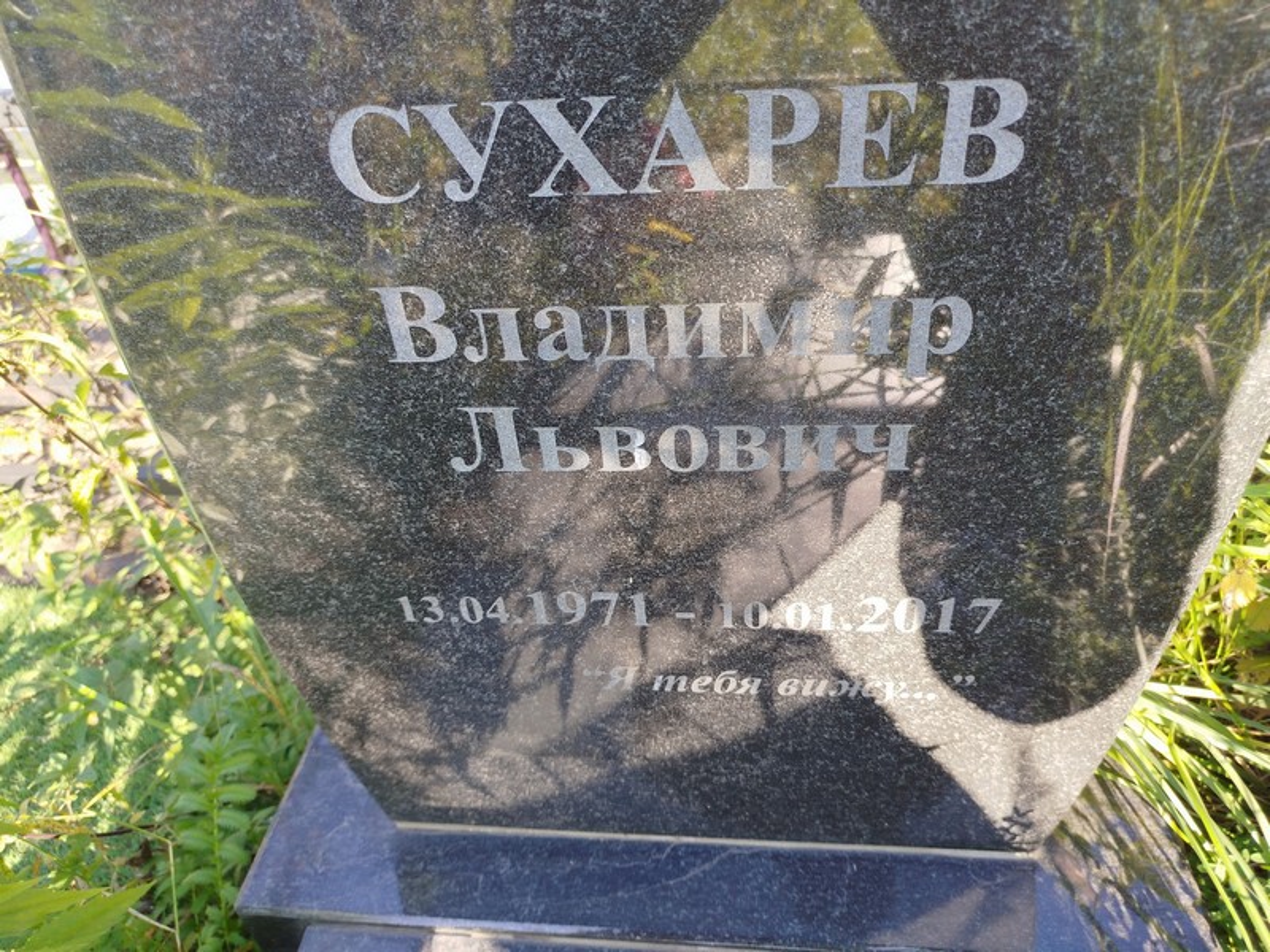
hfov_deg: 71.6
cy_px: 476
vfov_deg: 56.8
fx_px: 881
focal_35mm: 24
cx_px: 635
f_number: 1.7
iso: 50
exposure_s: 1/100
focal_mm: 5.31
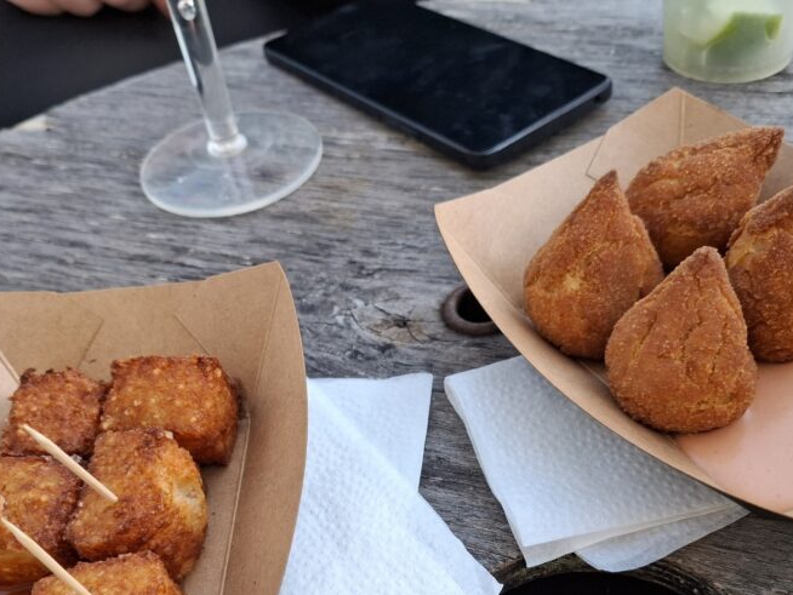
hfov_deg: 51.3
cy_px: 427
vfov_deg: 38.9
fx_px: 825
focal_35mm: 36
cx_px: 396
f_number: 1.8
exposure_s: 1/100
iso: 50
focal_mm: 5.54
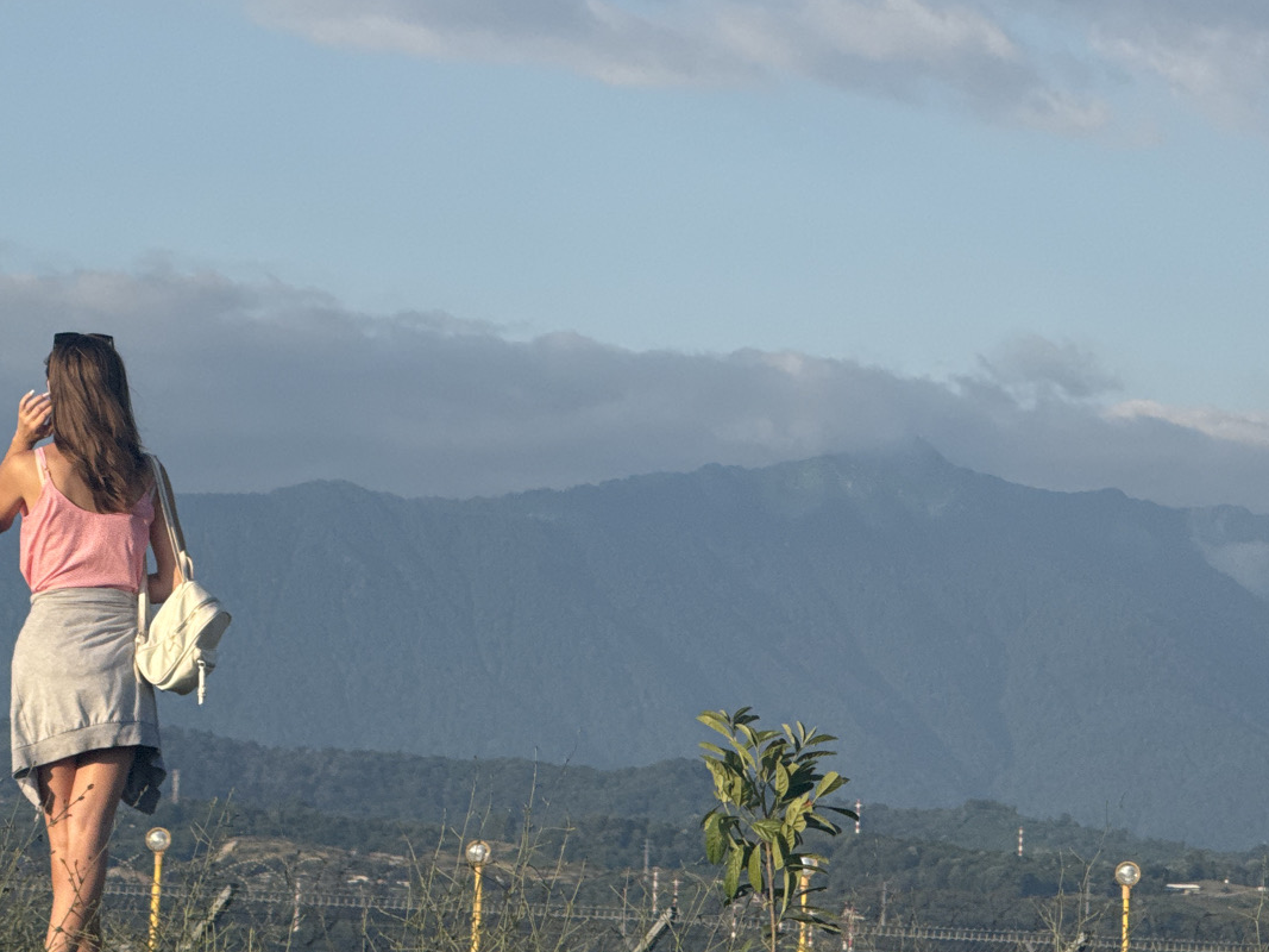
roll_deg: -2.0
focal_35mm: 225
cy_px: 187
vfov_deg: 6.6
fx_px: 8247
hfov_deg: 8.8
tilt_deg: +7.5
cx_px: 704
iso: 50
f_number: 2.8
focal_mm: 15.66
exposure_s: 1/1048
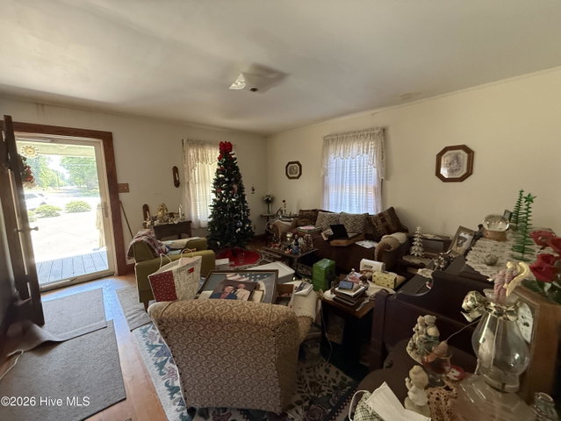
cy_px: 210
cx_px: 280
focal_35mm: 14
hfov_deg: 102.0
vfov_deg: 85.7
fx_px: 227
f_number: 2.2
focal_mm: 2.22
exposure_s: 1/60
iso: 500
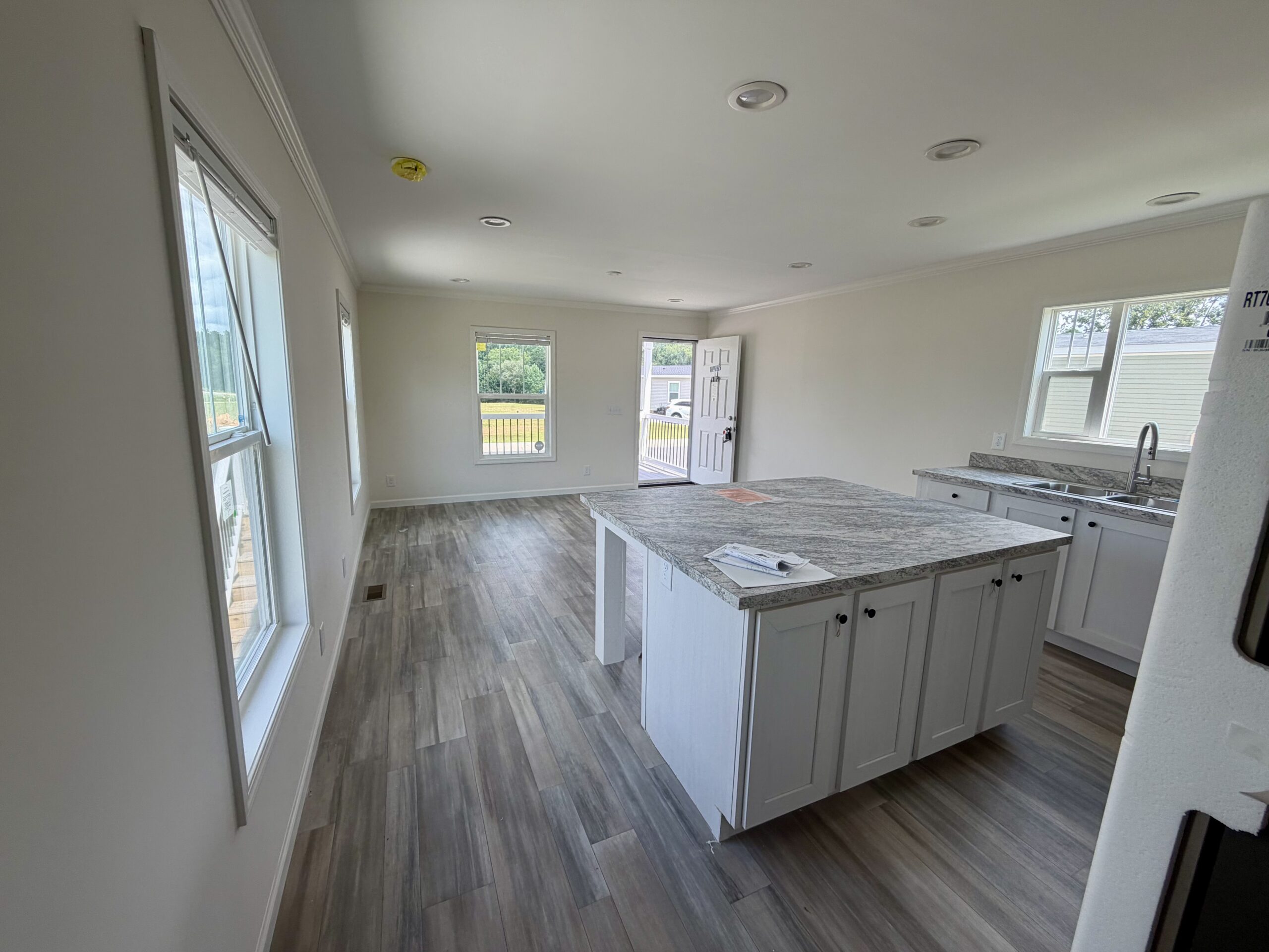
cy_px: 476
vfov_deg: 85.7
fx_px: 513
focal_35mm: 14
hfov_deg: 102.1
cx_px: 634
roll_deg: -0.6
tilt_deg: -9.8
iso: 40
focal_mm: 2.22
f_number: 2.2
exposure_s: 1/128
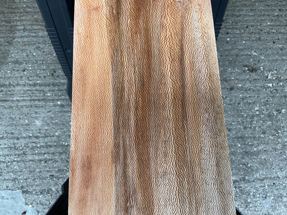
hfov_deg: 61.7
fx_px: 240
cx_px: 144
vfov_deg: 48.2
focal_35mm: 29
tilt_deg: -76.4
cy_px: 108
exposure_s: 1/100
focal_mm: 3
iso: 25
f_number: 1.8
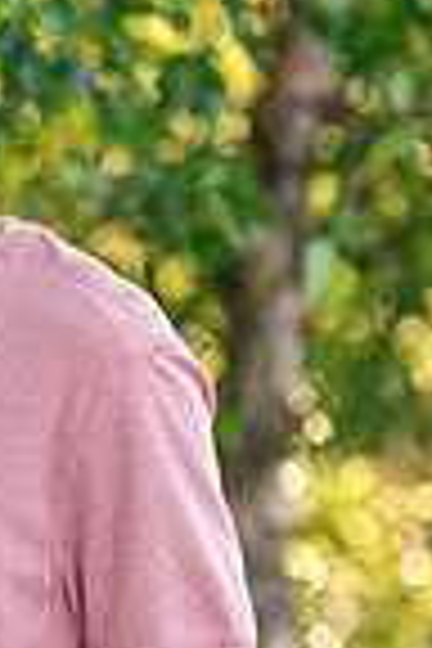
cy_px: 436
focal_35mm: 329
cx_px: -148
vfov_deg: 6.3
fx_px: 5922
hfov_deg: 4.2
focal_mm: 105
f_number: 2.8
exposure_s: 1/2000
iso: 800
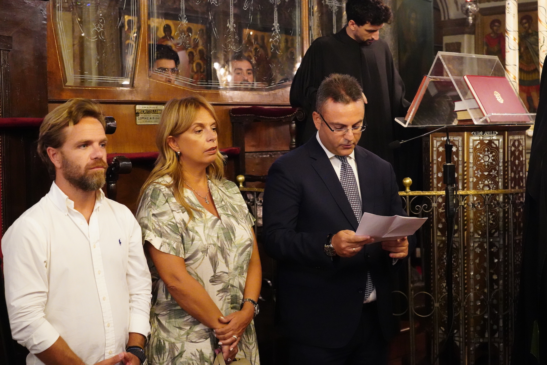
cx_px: 274
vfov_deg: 25.1
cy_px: 182
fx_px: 820
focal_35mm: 54
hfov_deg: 36.9
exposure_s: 1/160
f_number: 5.6
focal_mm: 54
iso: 20000
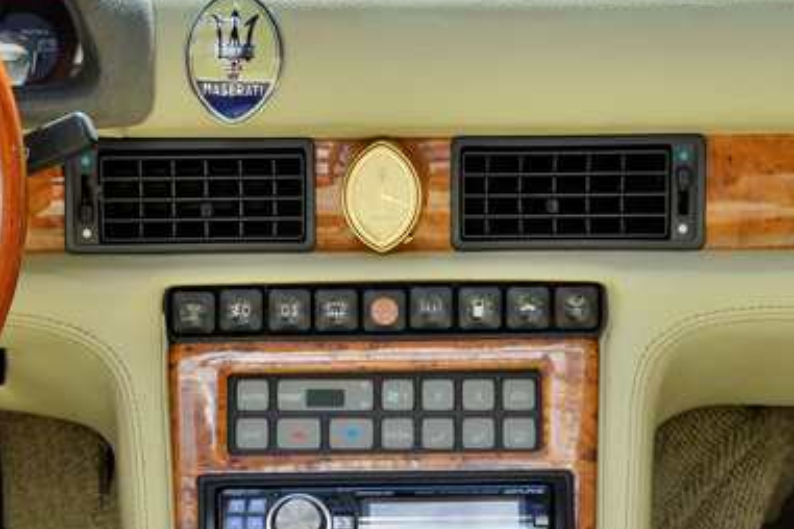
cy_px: 410
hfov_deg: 9.6
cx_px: 263
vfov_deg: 6.4
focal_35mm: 214
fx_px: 4720
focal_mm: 85
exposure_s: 1/125
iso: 125
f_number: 8
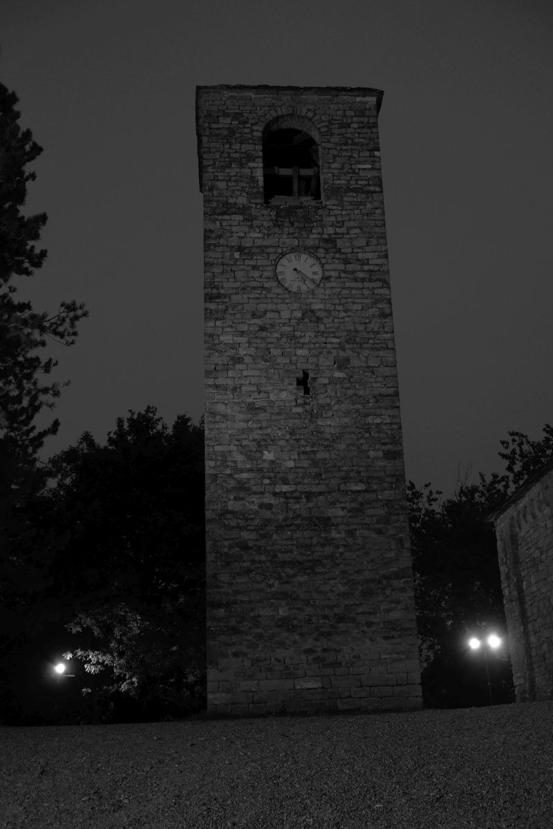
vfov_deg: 48.5
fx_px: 922
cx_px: 276
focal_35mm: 40
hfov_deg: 33.4
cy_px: 414
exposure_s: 1/40
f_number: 3.2
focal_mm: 26.5
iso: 800
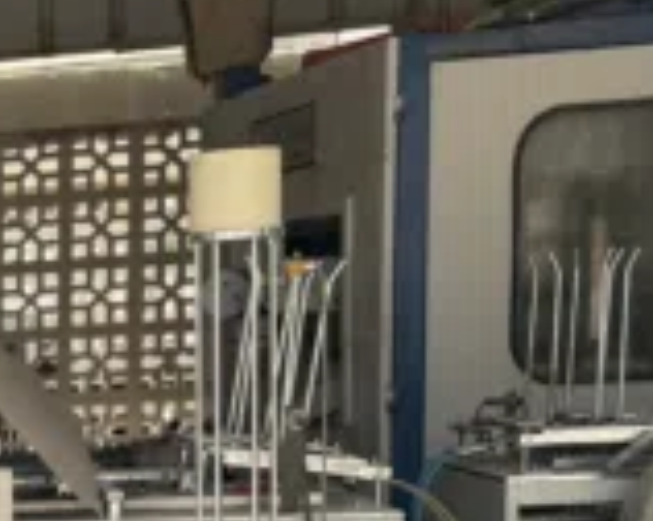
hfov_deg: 16.9
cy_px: 662
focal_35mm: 95
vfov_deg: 15.4
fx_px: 1834
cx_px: -500
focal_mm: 6.76
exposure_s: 1/1689
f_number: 1.78
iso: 80
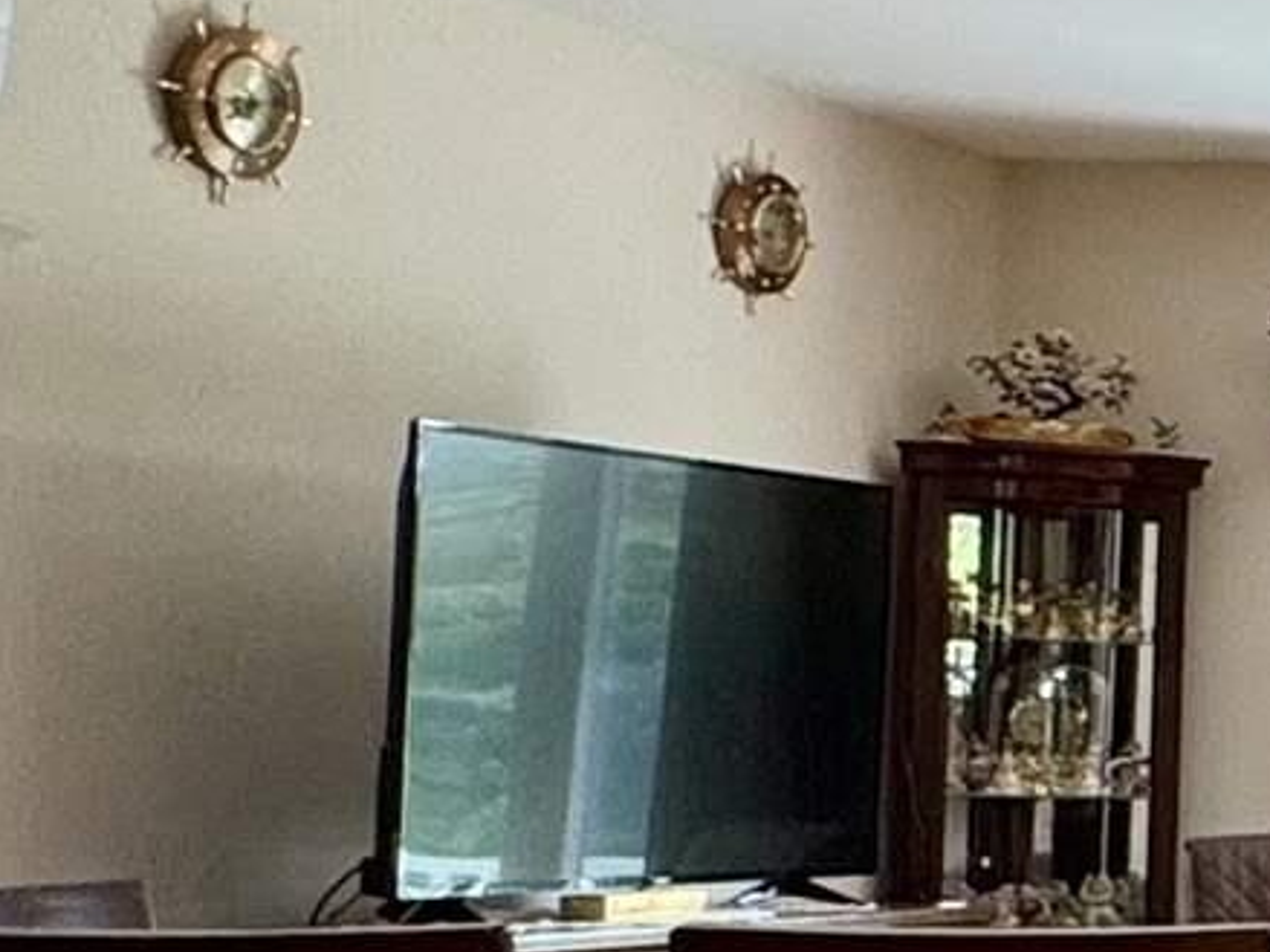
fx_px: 3594
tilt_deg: +1.5
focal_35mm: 98
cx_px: 3072
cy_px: 694
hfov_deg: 13.9
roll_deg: -0.2
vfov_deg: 15.0
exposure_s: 1/120
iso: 100
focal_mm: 2.22
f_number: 2.2
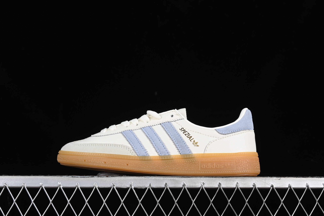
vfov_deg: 18.2
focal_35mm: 75
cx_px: 162
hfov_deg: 27.0
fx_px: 675
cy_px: 108
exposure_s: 1/80
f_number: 8
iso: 160
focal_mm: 50
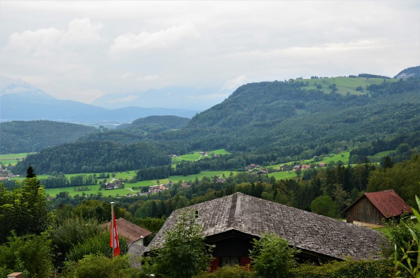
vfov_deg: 29.7
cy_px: 139
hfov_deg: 43.7
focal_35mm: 45
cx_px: 210
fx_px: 524
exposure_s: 1/80
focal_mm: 30
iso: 320
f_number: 8
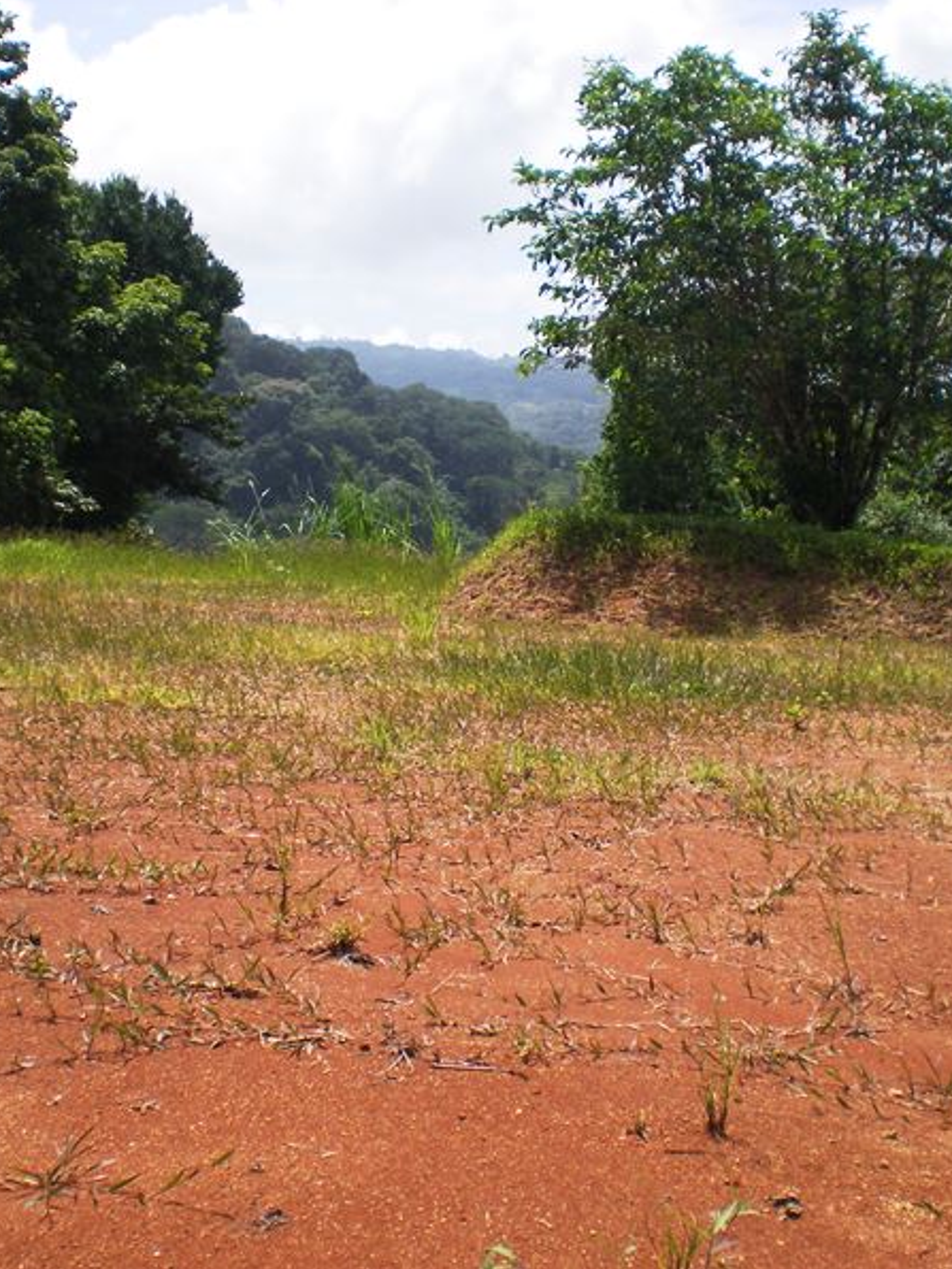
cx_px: 466
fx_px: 1870
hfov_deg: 28.6
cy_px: 632
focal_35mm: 51
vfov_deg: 37.5
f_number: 4.6
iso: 64
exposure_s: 1/432
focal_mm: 6.3
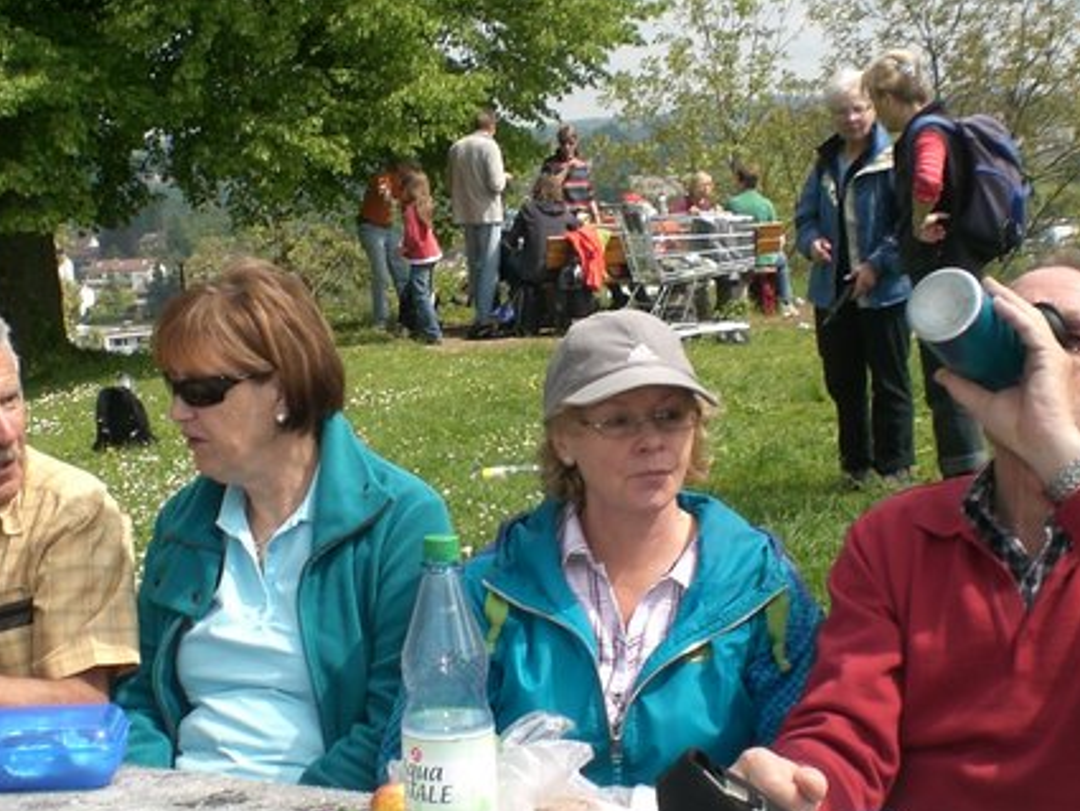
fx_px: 2091
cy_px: 483
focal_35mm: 67
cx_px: 442
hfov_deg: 28.9
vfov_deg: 21.9
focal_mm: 6.3
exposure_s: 1/320
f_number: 4.4
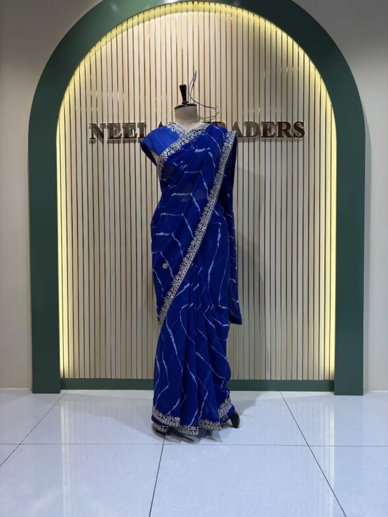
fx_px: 388
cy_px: 258
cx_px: 194
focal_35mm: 26
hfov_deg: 53.1
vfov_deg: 67.3
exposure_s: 1/125
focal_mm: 5.96
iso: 32
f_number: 1.6
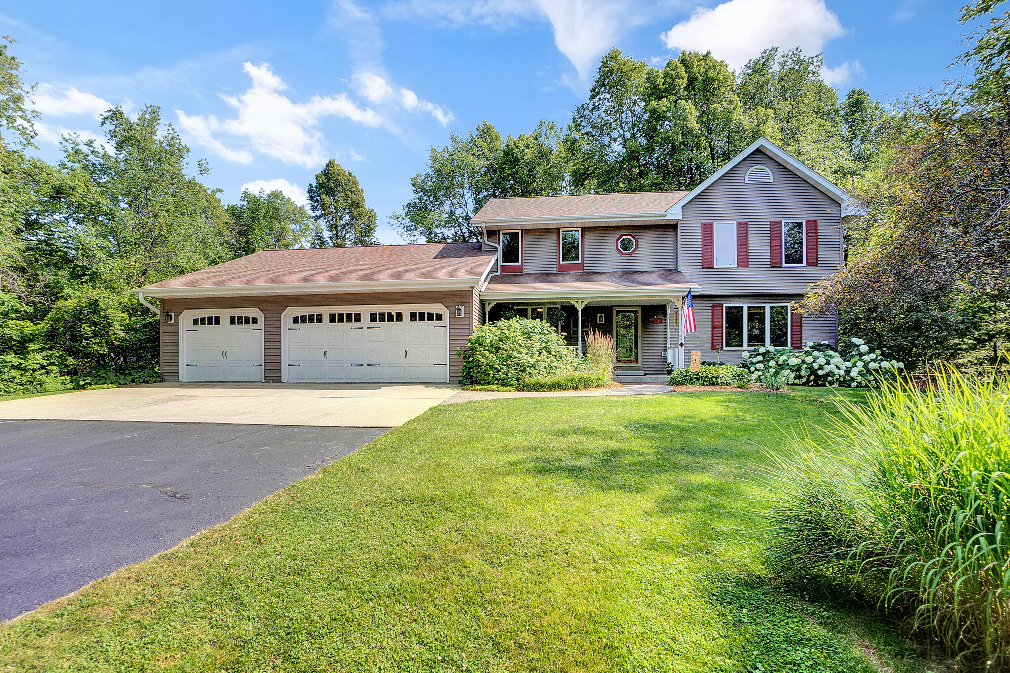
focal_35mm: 15
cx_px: 505
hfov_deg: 100.4
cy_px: 336
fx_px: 421
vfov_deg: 77.3
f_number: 8
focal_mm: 10
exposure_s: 1/1000
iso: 400
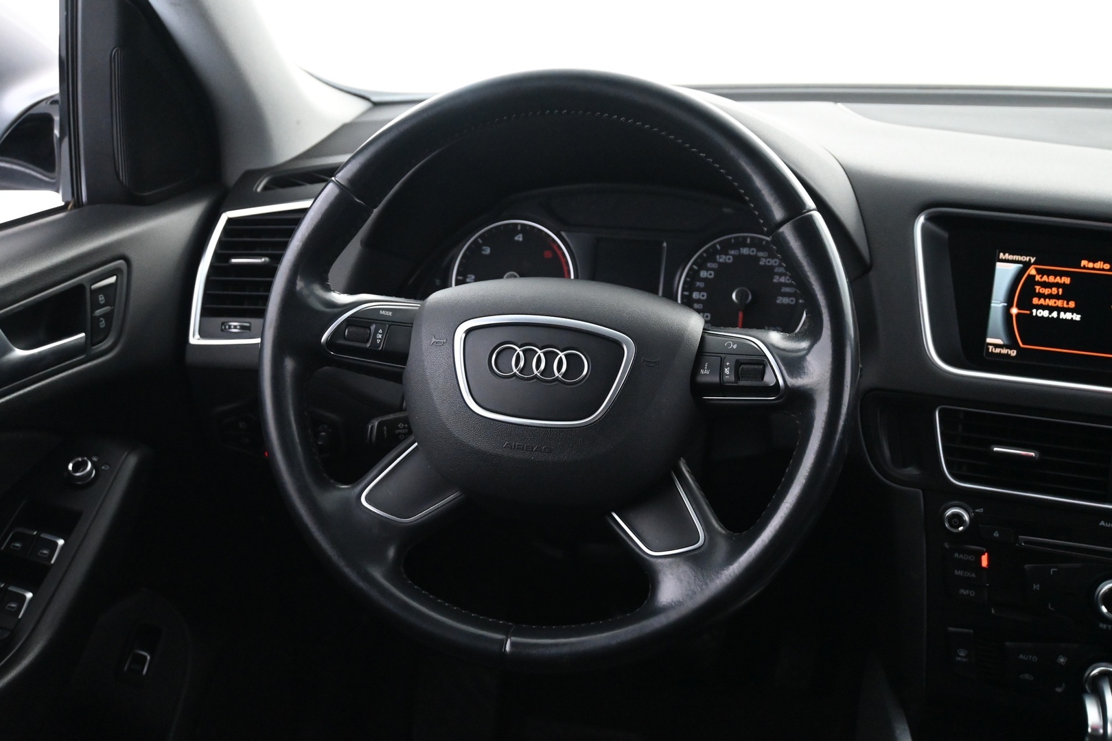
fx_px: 1228
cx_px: 556
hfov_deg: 48.7
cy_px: 370
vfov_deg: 33.6
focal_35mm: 40
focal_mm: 26.5
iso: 4500
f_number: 4.5
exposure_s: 1/40
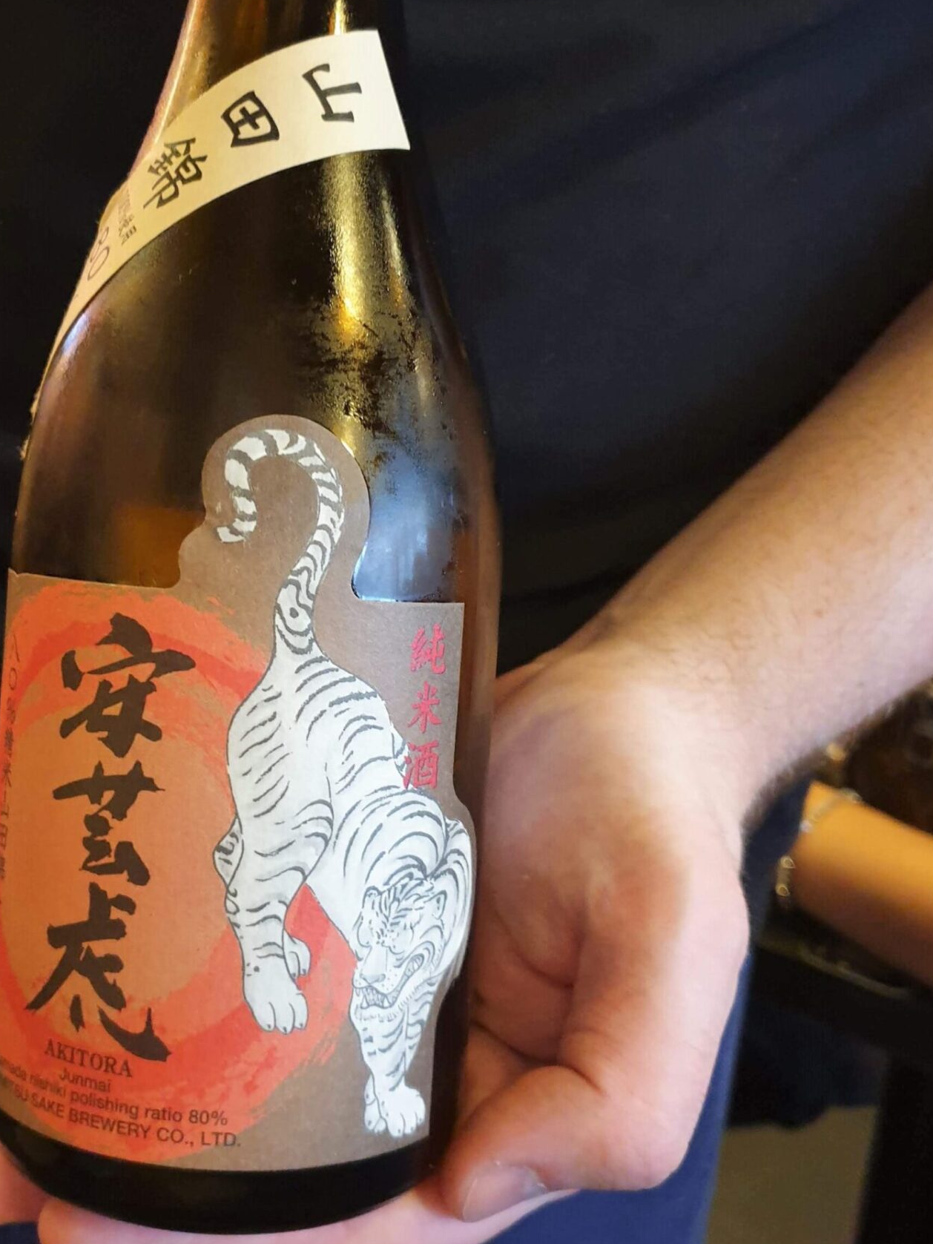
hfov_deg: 45.4
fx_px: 1114
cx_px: 487
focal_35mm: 31
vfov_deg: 58.3
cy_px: 568
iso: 250
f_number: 1.5
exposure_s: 1/14
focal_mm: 4.3
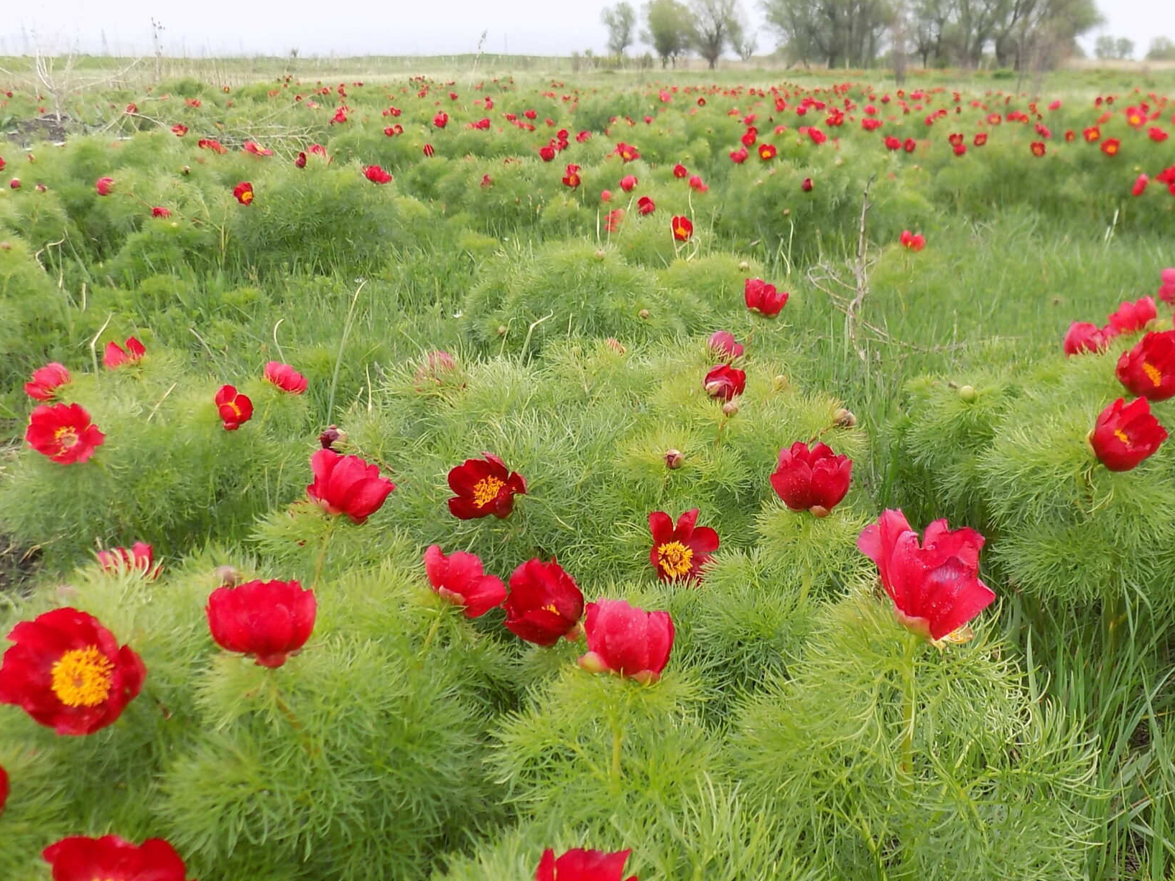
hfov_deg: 50.2
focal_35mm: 36
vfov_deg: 39.5
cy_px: 516
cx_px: 802
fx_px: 1222
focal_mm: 4
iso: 80
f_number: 3.1
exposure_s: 1/160
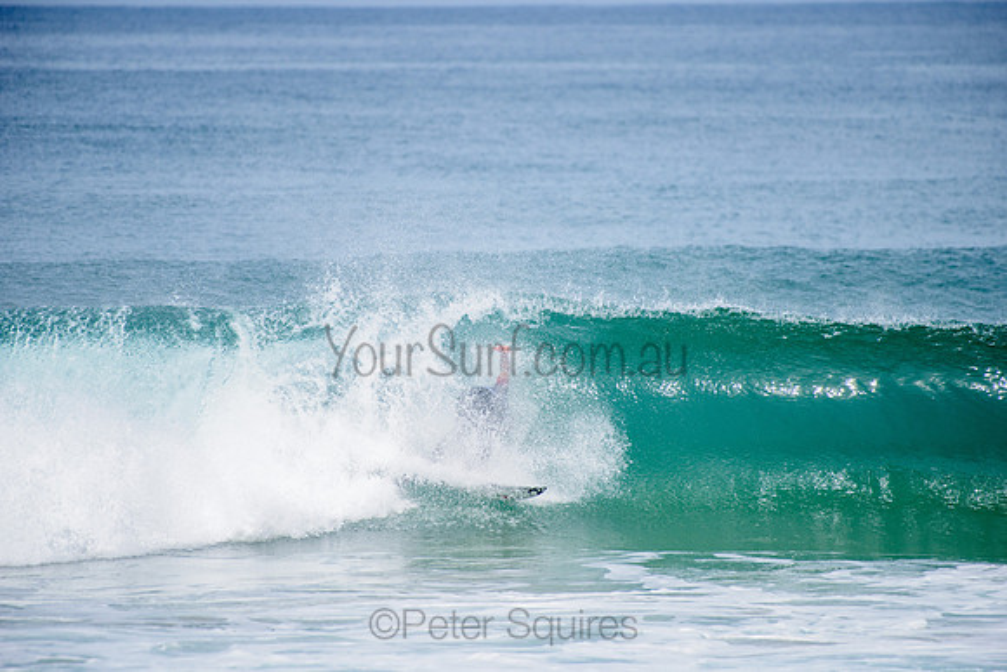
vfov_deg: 2.8
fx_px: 13989
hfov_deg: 4.1
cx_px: 504
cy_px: 336
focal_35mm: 500
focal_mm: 500
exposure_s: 1/2000
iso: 250
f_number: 5.6
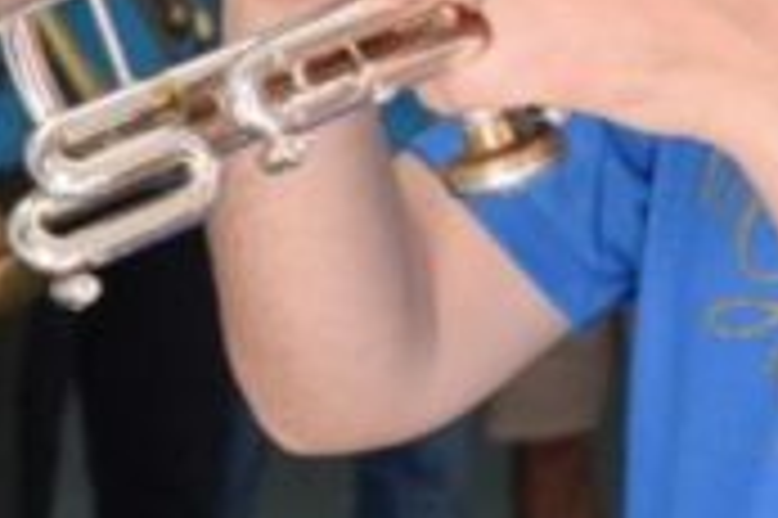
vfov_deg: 6.4
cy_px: -90
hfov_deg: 9.5
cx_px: -148
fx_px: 4599
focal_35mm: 213
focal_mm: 48
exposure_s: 1/250
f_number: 5.6
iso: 3200
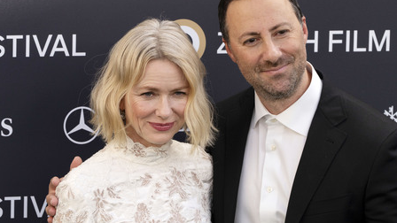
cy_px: 82
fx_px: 2547
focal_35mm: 242
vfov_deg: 5.0
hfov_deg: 8.9
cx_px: 180
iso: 800
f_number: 9
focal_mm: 200
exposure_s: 1/640
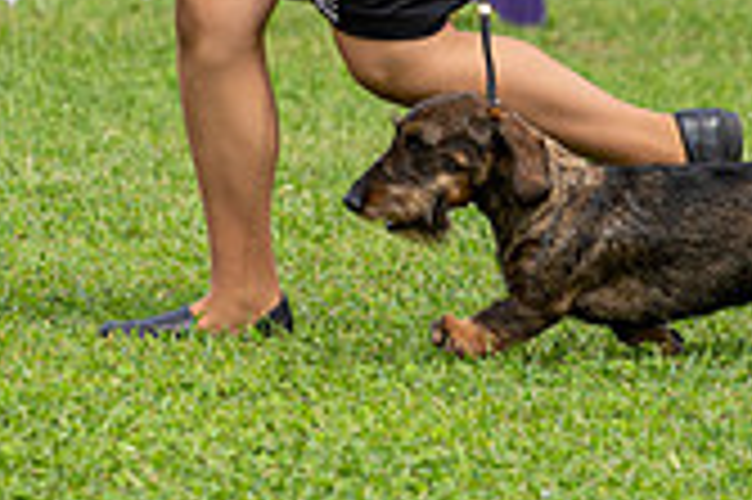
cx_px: 545
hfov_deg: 3.0
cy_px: -209
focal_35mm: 684
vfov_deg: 2.0
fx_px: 14274
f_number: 4
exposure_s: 1/1000
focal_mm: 197
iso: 200
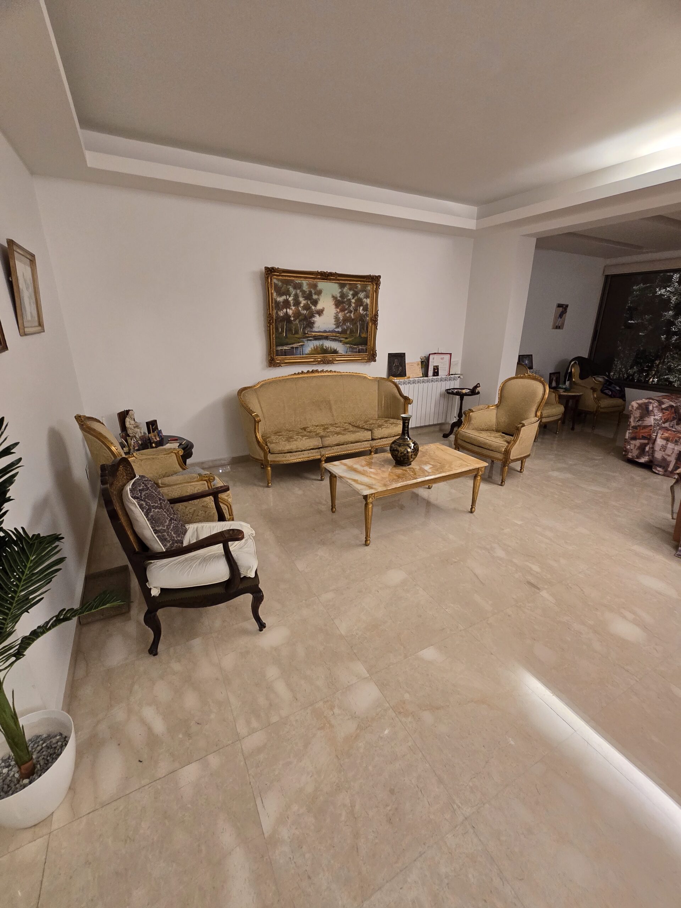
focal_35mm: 13
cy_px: 454
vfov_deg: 106.2
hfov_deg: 89.9
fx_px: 341
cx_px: 340
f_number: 2.2
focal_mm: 2.2
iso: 500
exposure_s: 1/50
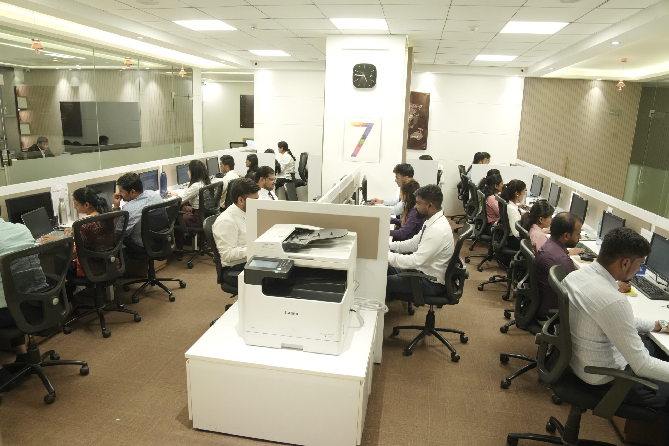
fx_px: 446
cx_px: 334
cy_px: 223
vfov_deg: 53.1
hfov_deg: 73.7
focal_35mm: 24
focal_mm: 24
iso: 6400
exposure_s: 1/100
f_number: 7.1
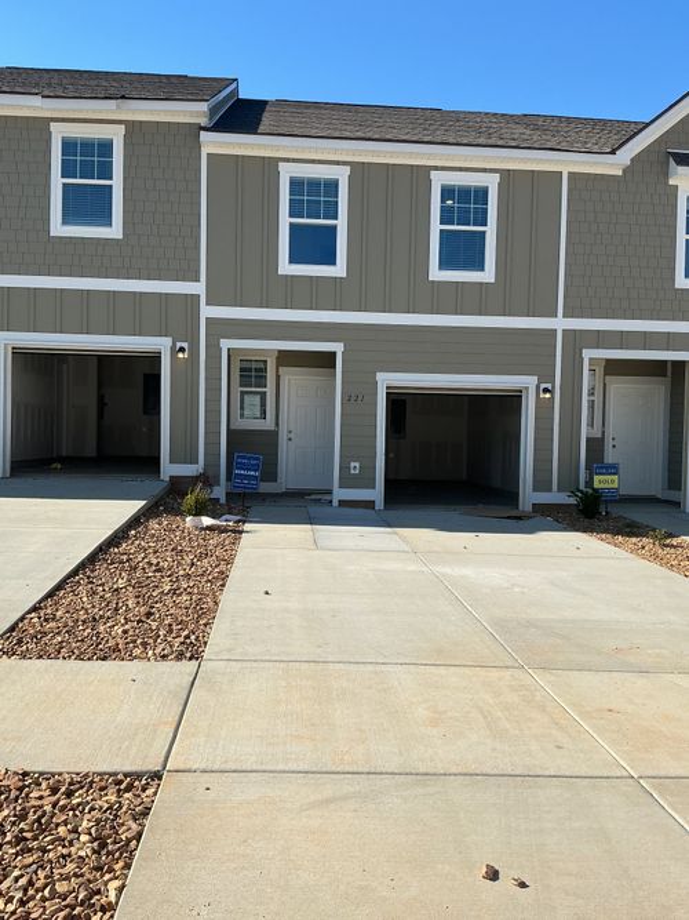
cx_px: 344
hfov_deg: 48.2
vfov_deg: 61.7
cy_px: 460
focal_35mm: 29
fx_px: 770
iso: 25
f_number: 1.8
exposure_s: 1/1848
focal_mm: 3
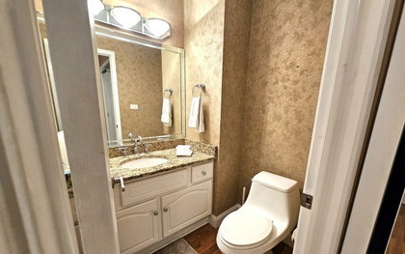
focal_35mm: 14
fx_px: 155
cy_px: 145
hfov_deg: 105.3
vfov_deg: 78.3
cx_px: 203
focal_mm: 2.2
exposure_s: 1/60
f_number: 2.2
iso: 160
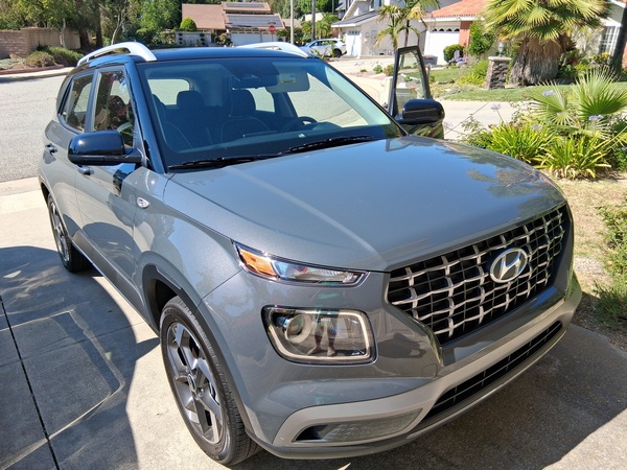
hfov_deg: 67.3
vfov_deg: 53.1
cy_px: 235
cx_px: 314
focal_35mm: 26
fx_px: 471
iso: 25
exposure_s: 1/379
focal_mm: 3.98
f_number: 1.8
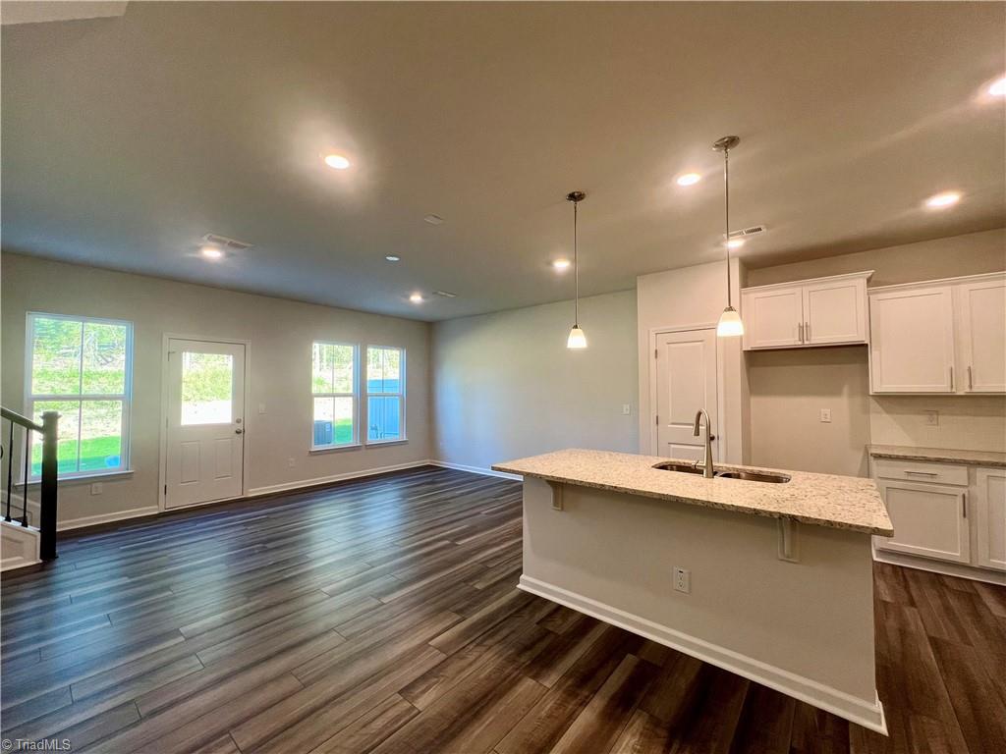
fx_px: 378
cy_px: 377
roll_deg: +0.1
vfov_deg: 89.9
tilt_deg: +1.8
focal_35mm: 13
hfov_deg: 106.2
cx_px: 503
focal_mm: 1.57
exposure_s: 1/120
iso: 160
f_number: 1.8
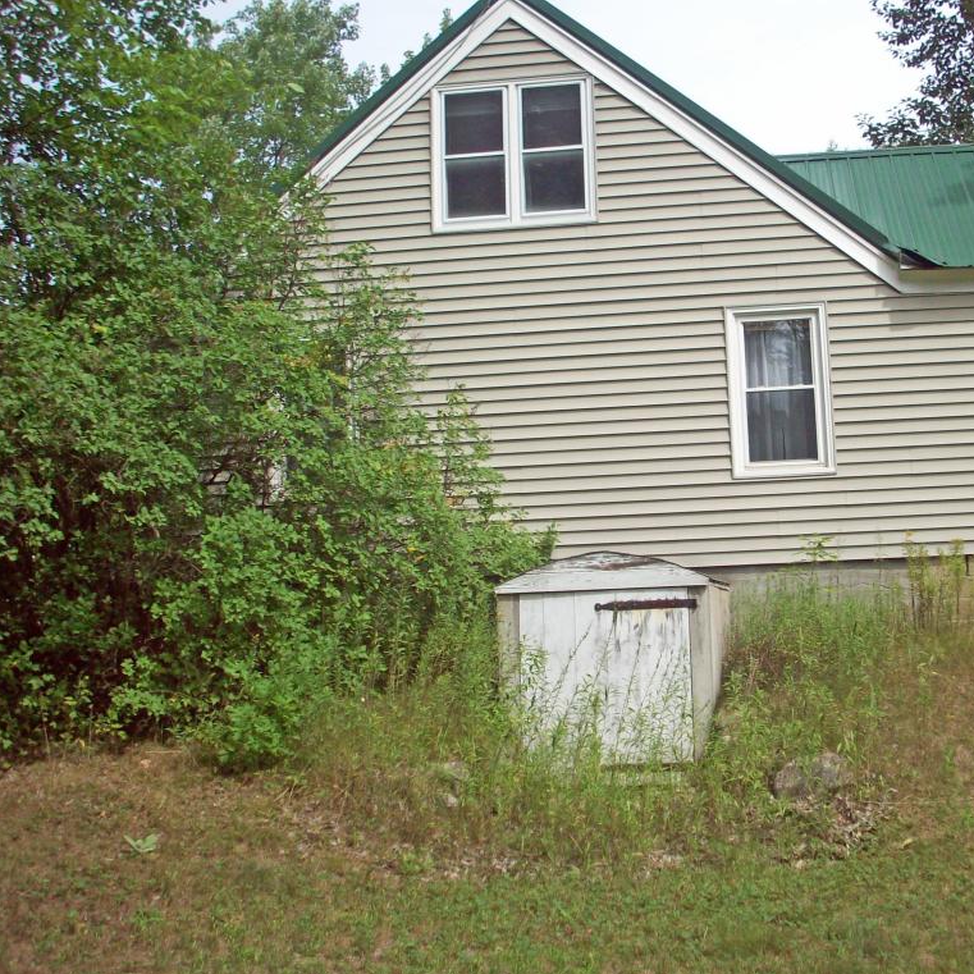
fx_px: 1401
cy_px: 490
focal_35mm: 44
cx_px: 612
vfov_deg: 38.3
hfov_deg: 38.1
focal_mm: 6.2
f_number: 5.6
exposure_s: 1/218
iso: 80
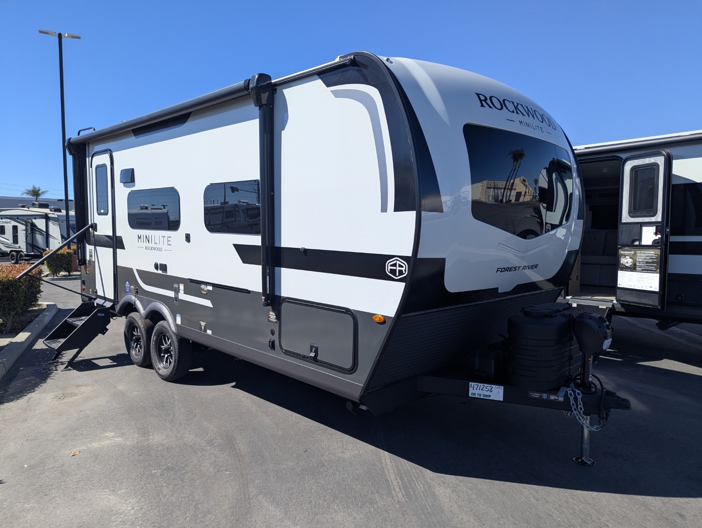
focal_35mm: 24
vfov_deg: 56.9
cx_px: 351
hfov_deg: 71.5
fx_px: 487
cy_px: 264
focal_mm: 6.81
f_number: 1.85
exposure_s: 1/1887
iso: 50
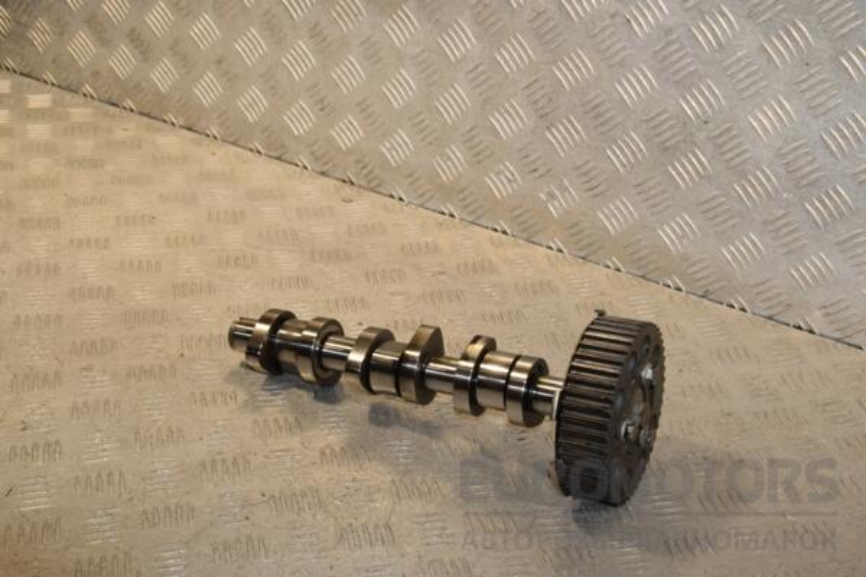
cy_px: 288
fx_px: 1371
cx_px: 433
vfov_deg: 23.8
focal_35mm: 57
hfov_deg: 35.1
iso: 800
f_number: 8
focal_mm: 38
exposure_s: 1/200
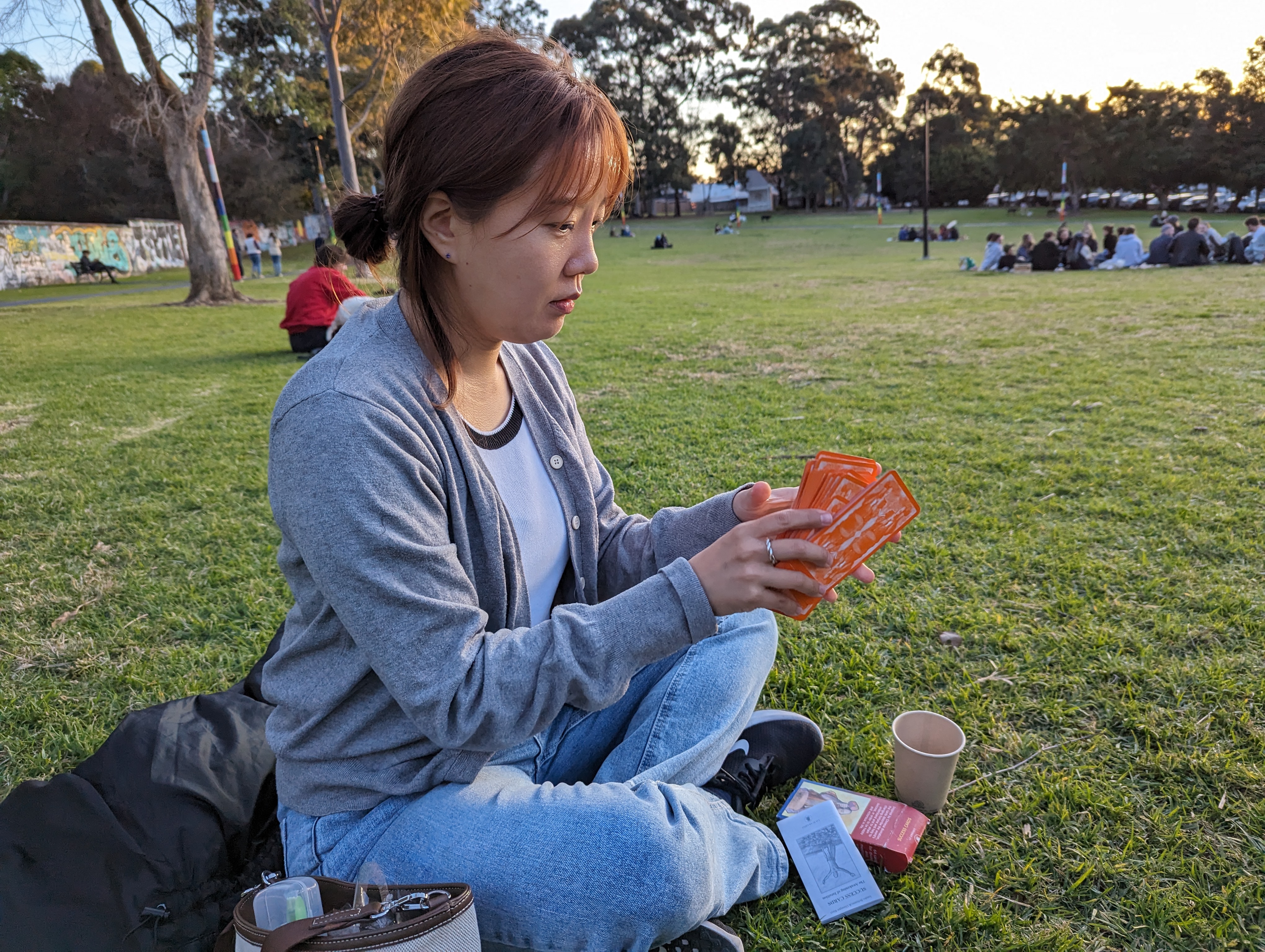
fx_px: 878
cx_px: 632
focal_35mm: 24
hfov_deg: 71.5
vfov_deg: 56.9
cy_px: 476
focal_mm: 6.81
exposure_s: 1/246
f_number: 1.85
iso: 108
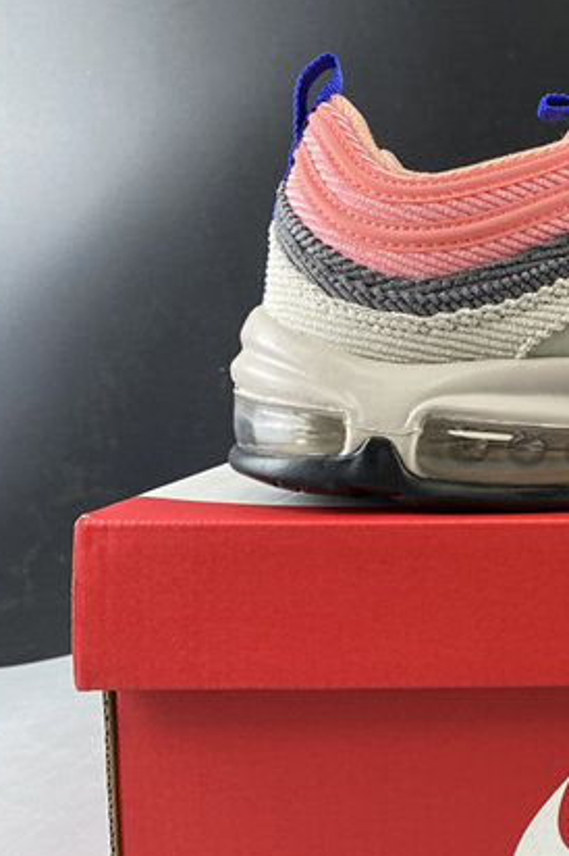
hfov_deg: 25.8
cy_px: 433
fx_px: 1092
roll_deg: +0.4
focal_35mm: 46
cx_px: 700
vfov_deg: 42.8
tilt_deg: -4.2
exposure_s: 1/100
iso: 125
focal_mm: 4.25
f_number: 1.8
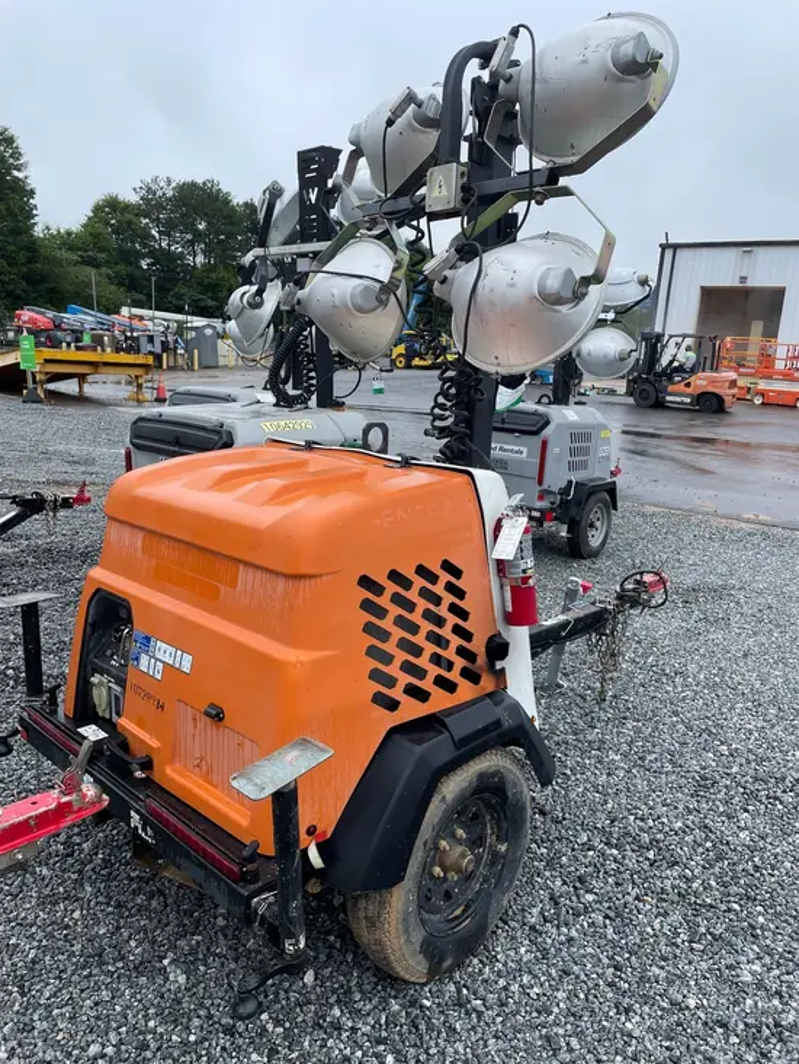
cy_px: 532
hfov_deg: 53.1
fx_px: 800
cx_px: 400
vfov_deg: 67.3
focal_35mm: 26
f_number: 1.6
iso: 50
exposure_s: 1/121
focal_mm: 4.2
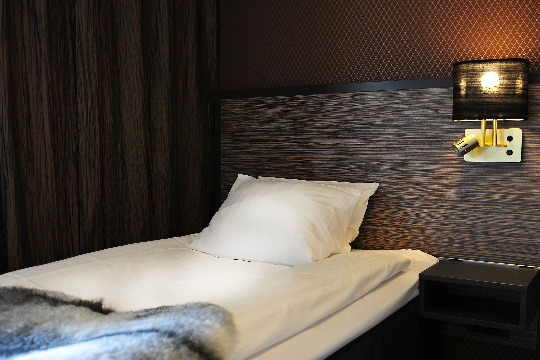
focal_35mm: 37
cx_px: 271
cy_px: 181
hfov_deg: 51.9
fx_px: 555
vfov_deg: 35.9
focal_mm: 24
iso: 200
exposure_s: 1/15
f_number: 2.8
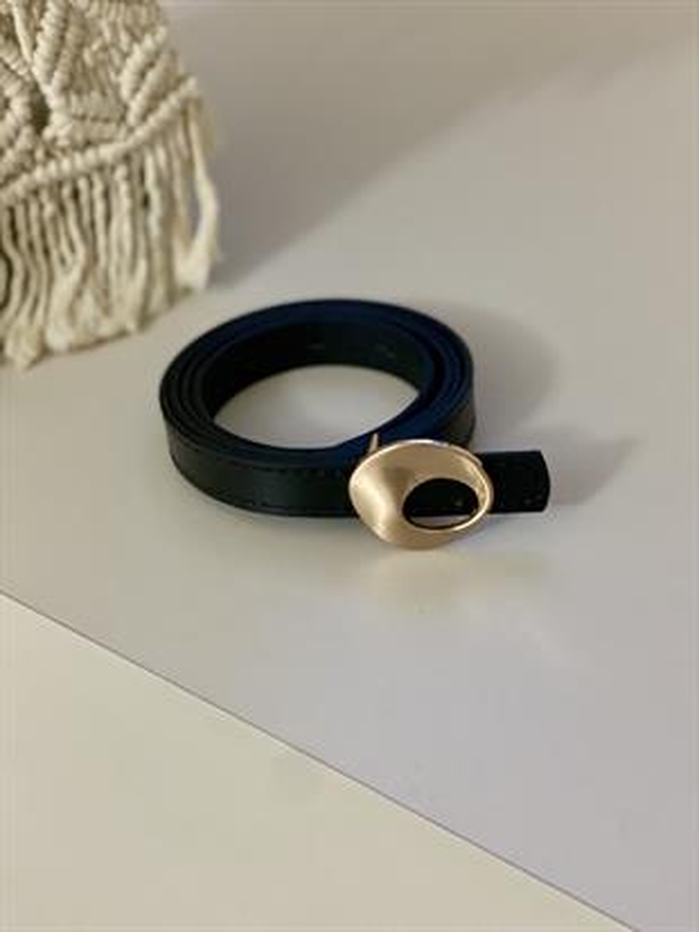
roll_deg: +2.2
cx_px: 350
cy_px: 466
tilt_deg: -38.3
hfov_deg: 28.0
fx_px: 1399
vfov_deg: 36.8
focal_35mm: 52
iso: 400
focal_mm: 6
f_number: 2
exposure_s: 1/25
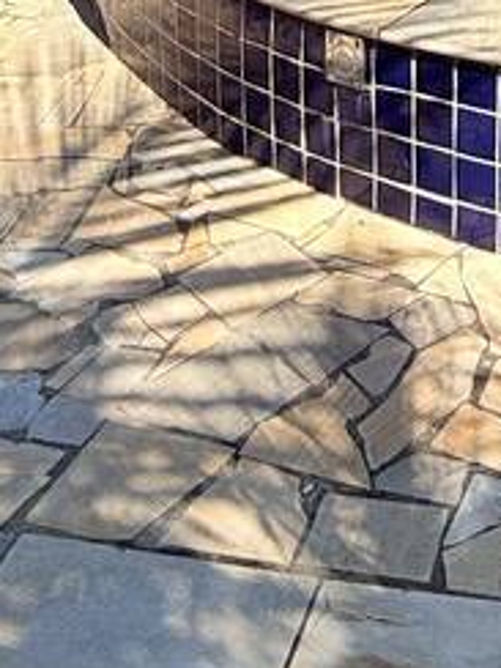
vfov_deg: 22.4
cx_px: 578
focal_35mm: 62
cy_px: -454
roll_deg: -0.2
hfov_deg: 22.1
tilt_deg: +0.3
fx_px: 1196
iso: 50
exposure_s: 1/2237
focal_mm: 2.22
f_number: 2.2
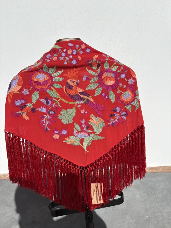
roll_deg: +3.7
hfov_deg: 53.1
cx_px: 86
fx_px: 171
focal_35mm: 26
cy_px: 114
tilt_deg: -7.3
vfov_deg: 67.3
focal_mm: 5.96
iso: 50
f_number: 1.6
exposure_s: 1/8850
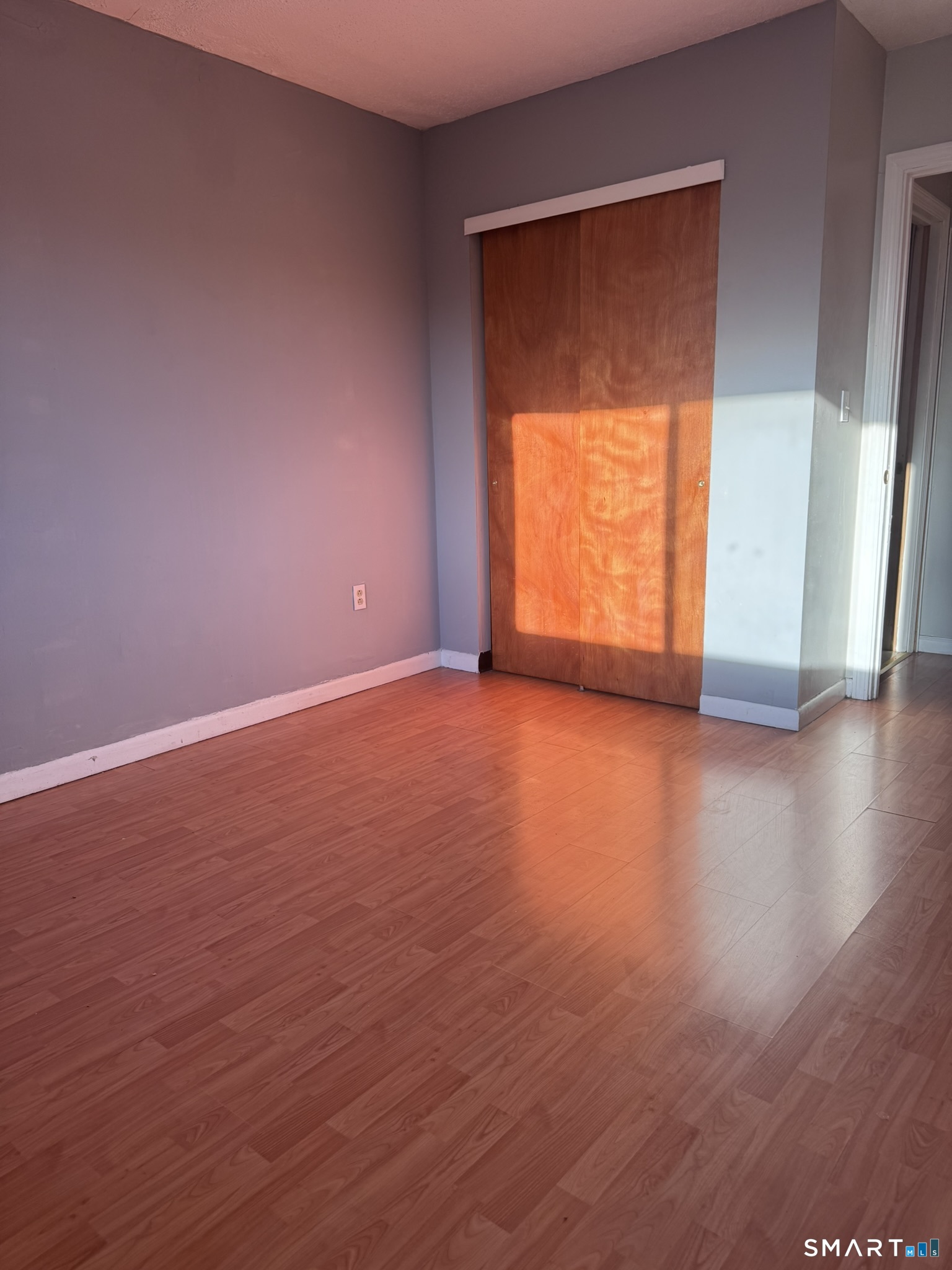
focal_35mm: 24
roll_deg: +2.0
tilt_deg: -12.6
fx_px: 880
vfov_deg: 71.6
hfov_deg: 56.8
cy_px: 635
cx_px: 476
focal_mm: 6.76
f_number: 1.78
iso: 80
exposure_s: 1/235
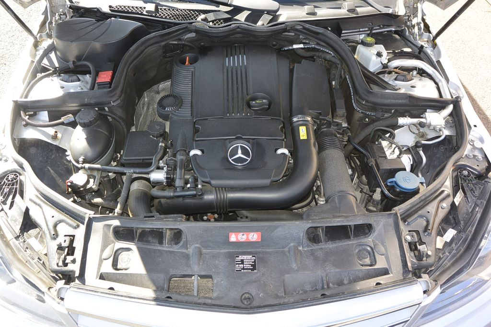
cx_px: 246
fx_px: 396
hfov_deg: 63.7
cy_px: 164
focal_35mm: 29
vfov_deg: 45.0
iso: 160
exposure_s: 1/200
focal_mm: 11
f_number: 4
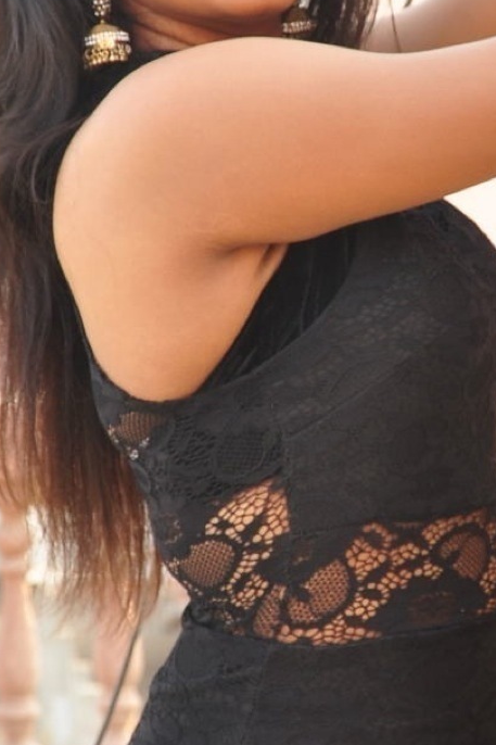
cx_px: 422
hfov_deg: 8.7
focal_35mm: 158
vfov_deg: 13.0
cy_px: 336
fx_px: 3267
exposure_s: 1/125
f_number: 6.3
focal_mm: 40
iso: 400
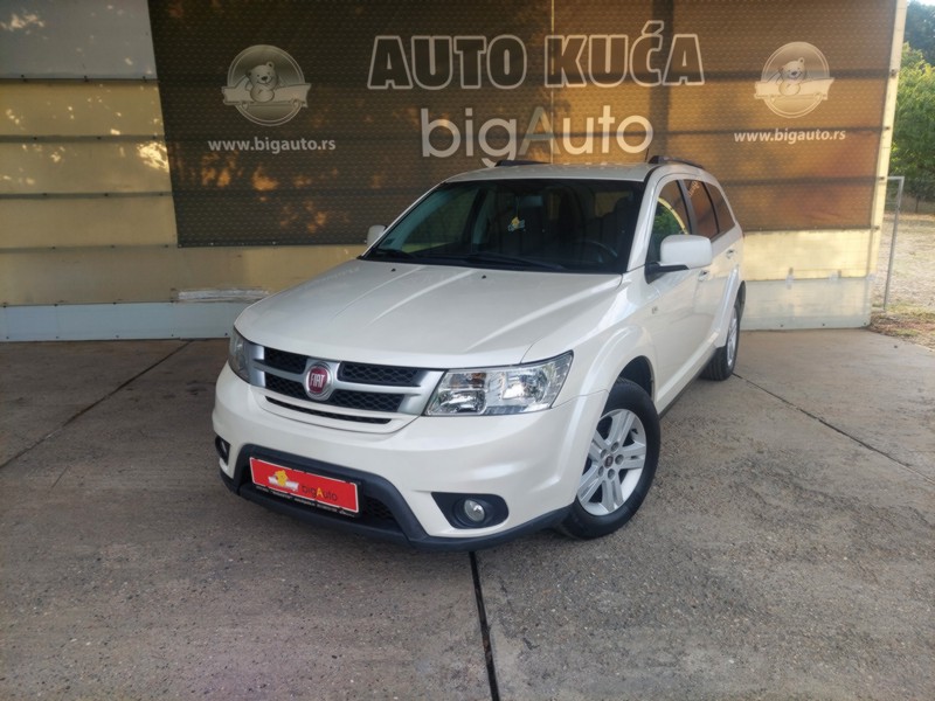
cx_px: 468
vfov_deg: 54.9
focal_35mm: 25
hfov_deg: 69.4
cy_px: 350
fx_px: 675
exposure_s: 1/370
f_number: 1.8
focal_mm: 5.23
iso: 40
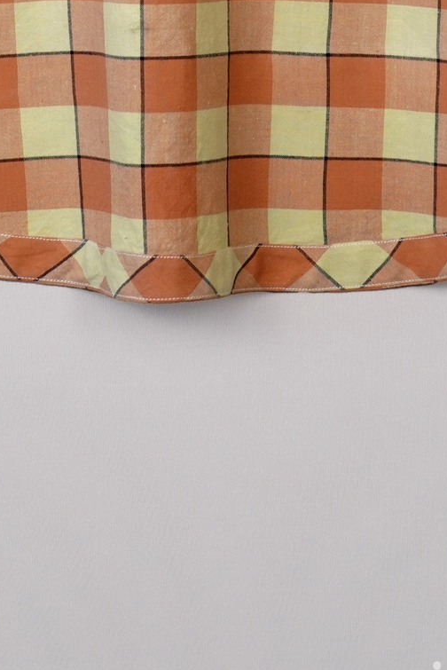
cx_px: 231
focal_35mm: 183
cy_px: -464
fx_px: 3405
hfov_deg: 7.5
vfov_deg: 10.7
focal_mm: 32
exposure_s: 1/50
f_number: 7.1
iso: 320
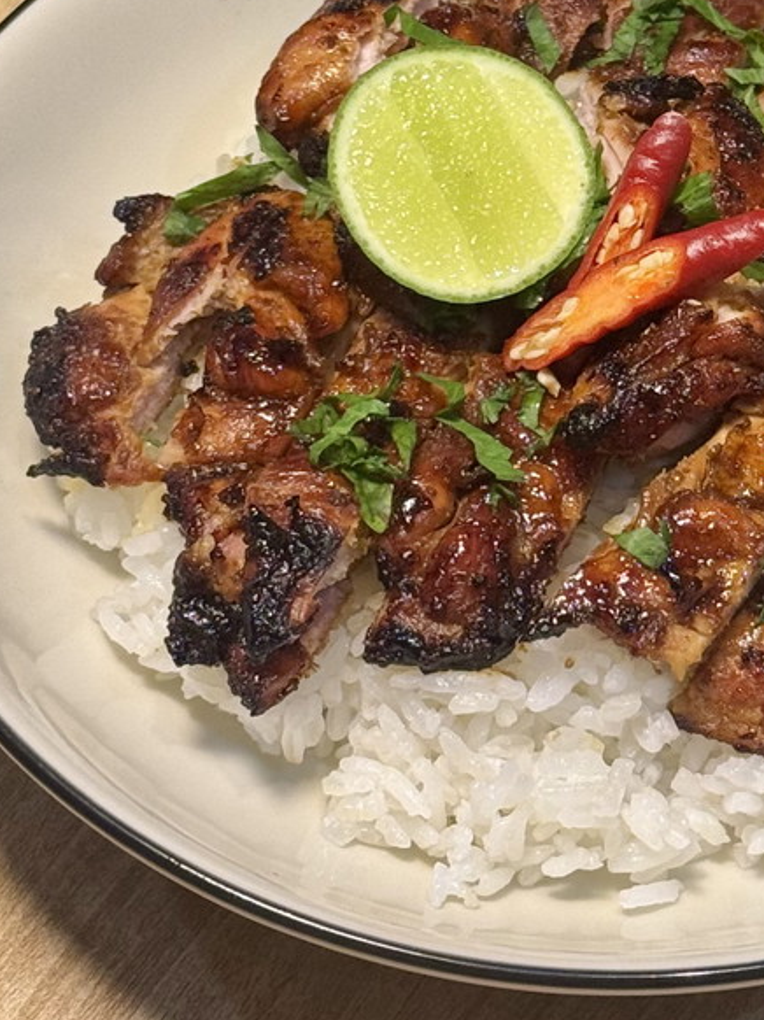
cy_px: 86
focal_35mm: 132
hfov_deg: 11.2
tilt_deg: -47.9
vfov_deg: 14.8
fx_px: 3887
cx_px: 662
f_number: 1.78
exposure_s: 1/50
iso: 80
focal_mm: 6.76
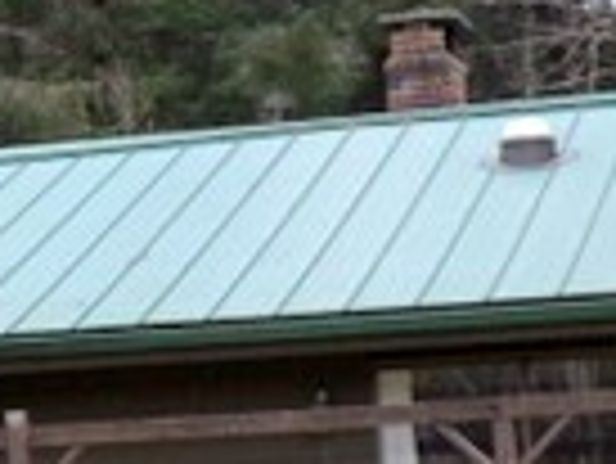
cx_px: -499
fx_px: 3455
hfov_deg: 9.7
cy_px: 430
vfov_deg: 7.6
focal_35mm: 194
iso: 140
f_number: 5.6
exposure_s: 1/125
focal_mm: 18
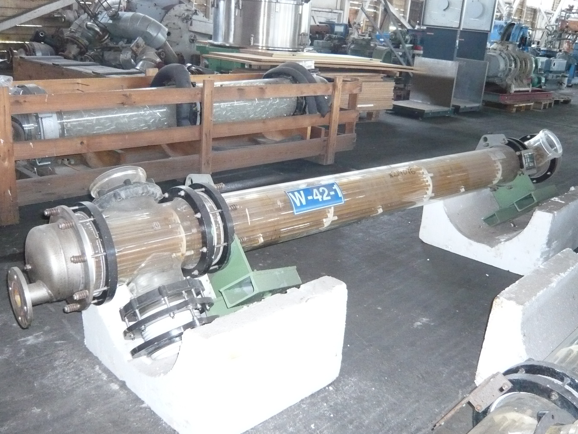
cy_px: 217
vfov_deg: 44.2
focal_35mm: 32
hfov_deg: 56.8
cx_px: 289
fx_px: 534
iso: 500
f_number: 2.8
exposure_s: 1/30
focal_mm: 4.6
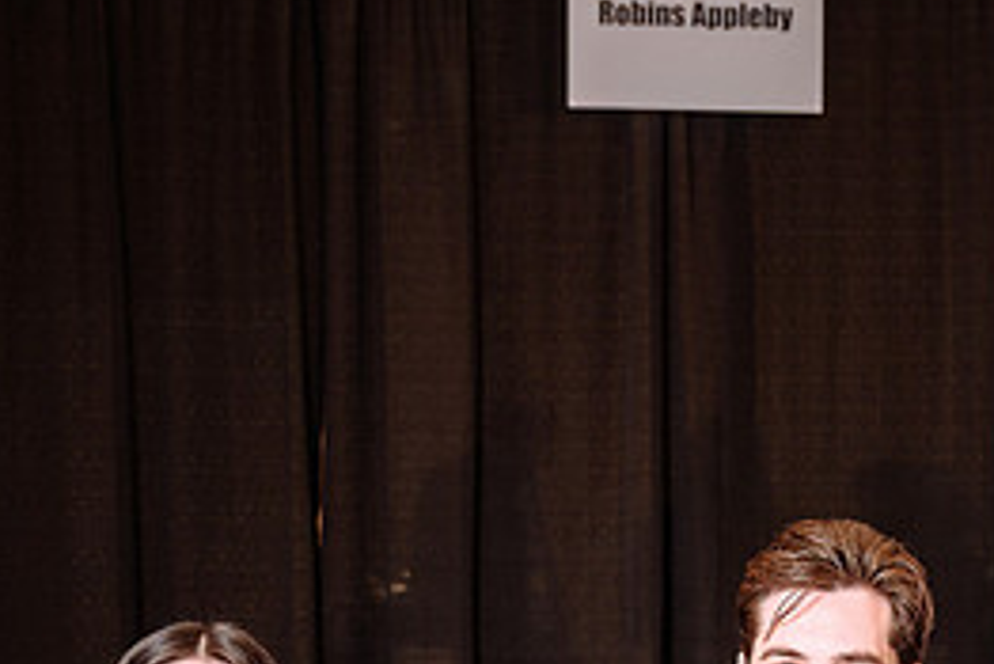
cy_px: 745
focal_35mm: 92
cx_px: 837
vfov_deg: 14.5
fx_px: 2542
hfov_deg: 21.8
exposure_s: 1/200
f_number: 3.5
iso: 500
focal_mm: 33
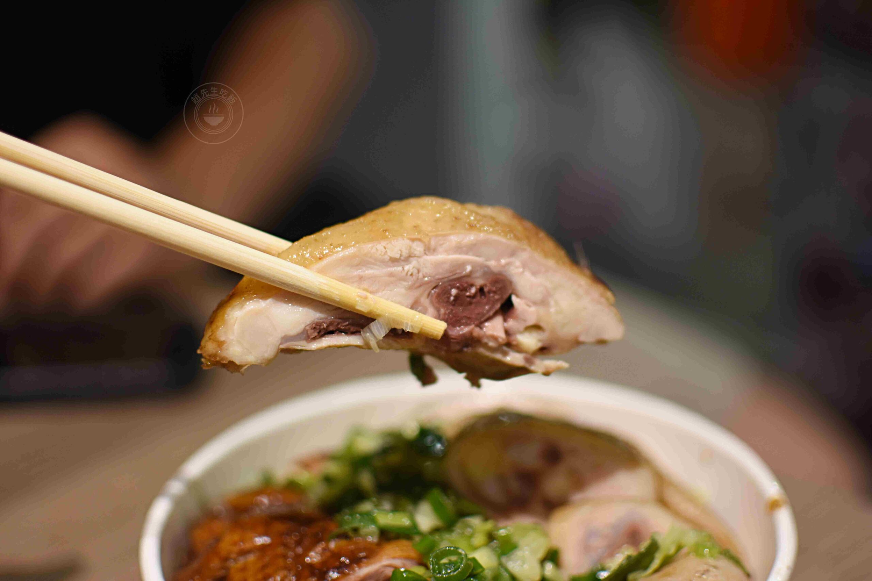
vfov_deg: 25.8
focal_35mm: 52
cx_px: 436
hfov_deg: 37.8
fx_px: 1272
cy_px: 290
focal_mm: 35
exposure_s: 1/250
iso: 320
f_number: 1.8
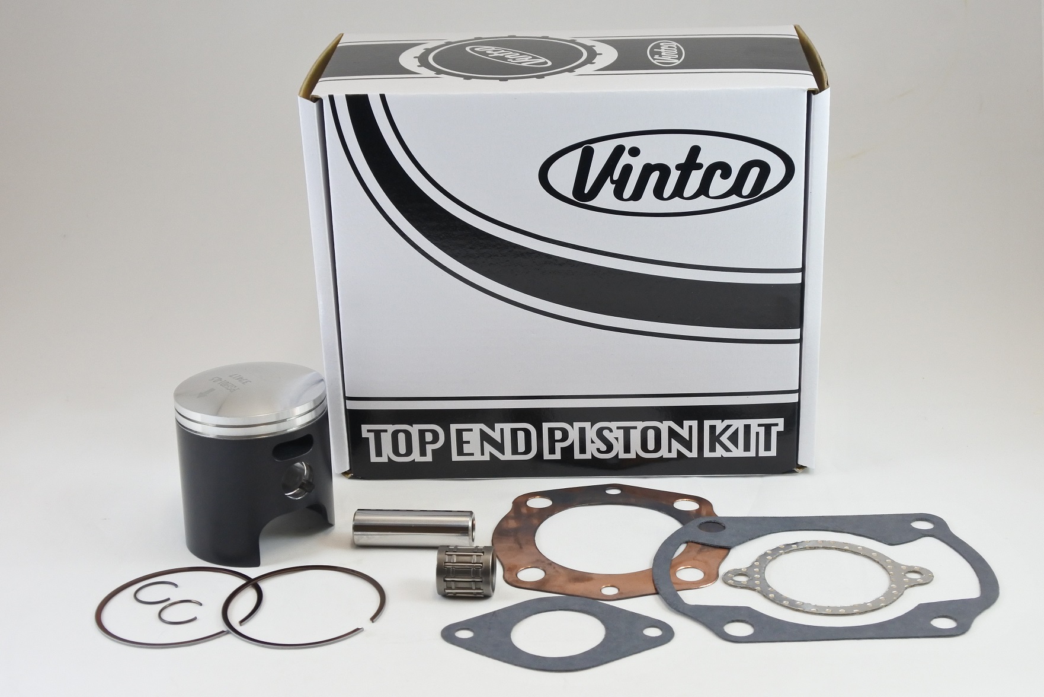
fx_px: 1421
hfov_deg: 40.3
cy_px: 348
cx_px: 522
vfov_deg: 27.5
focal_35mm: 49
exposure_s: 1/125
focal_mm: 18.4
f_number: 4.5
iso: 500
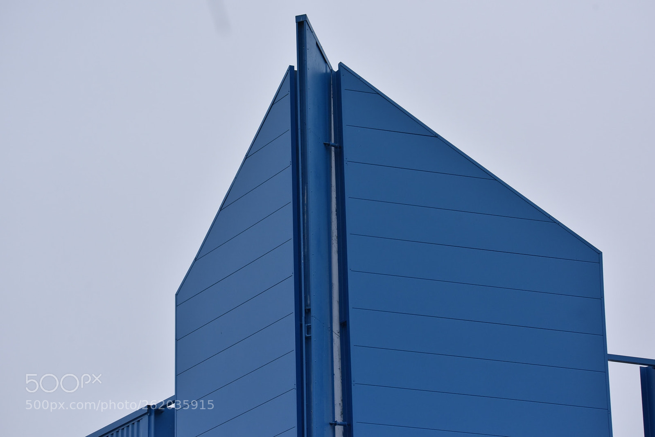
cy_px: 218
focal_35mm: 150
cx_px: 328
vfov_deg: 9.2
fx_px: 2730
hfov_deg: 13.7
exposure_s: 1/2500
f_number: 7.1
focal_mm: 150
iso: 1600
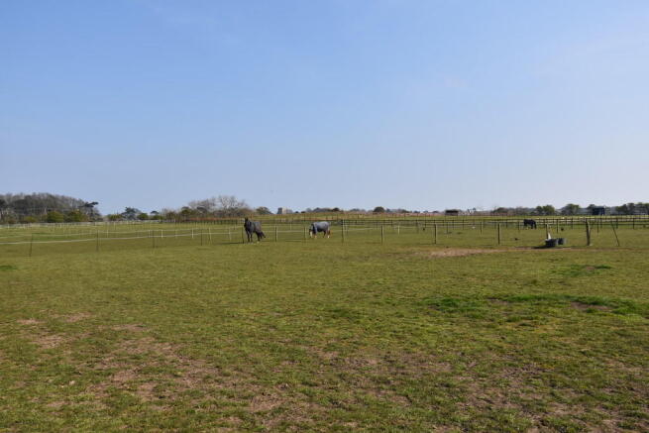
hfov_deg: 61.9
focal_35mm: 30
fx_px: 541
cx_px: 324
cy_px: 216
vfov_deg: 43.6
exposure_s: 1/500
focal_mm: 20
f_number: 8
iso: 160
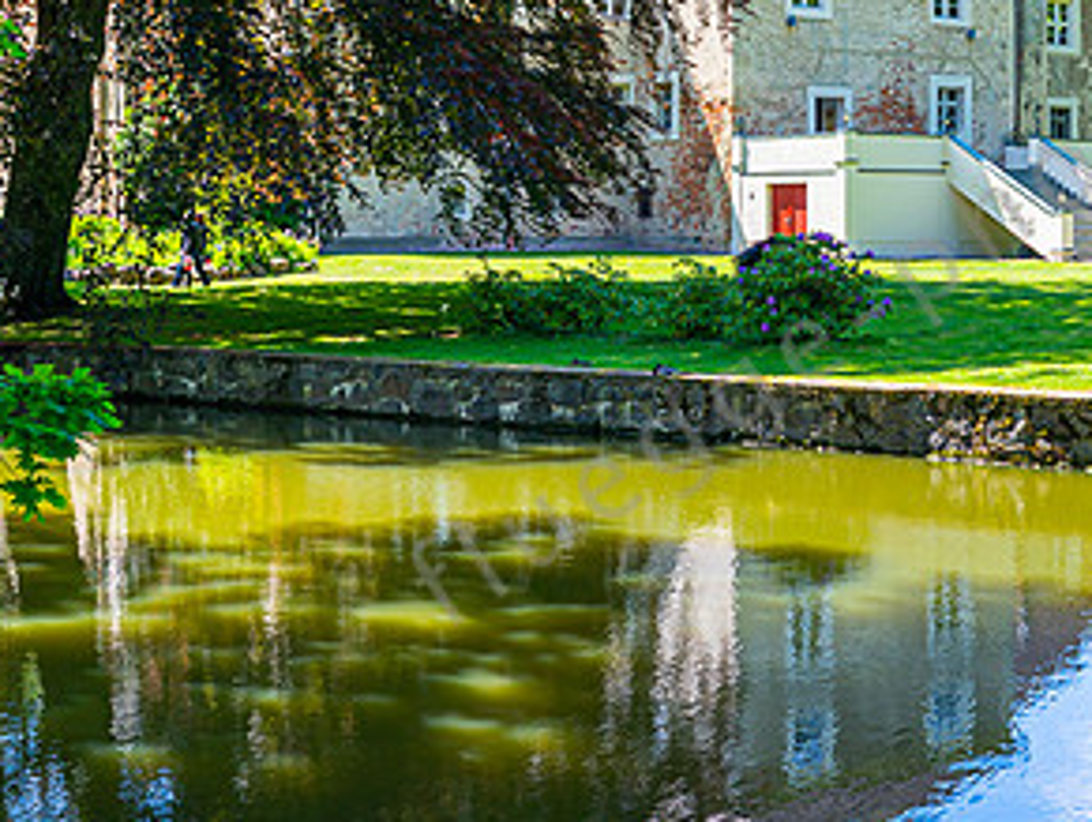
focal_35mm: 67
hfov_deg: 28.0
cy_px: 242
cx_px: 946
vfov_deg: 21.8
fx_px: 2116
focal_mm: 35
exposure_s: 1/500
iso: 100
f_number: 2.8
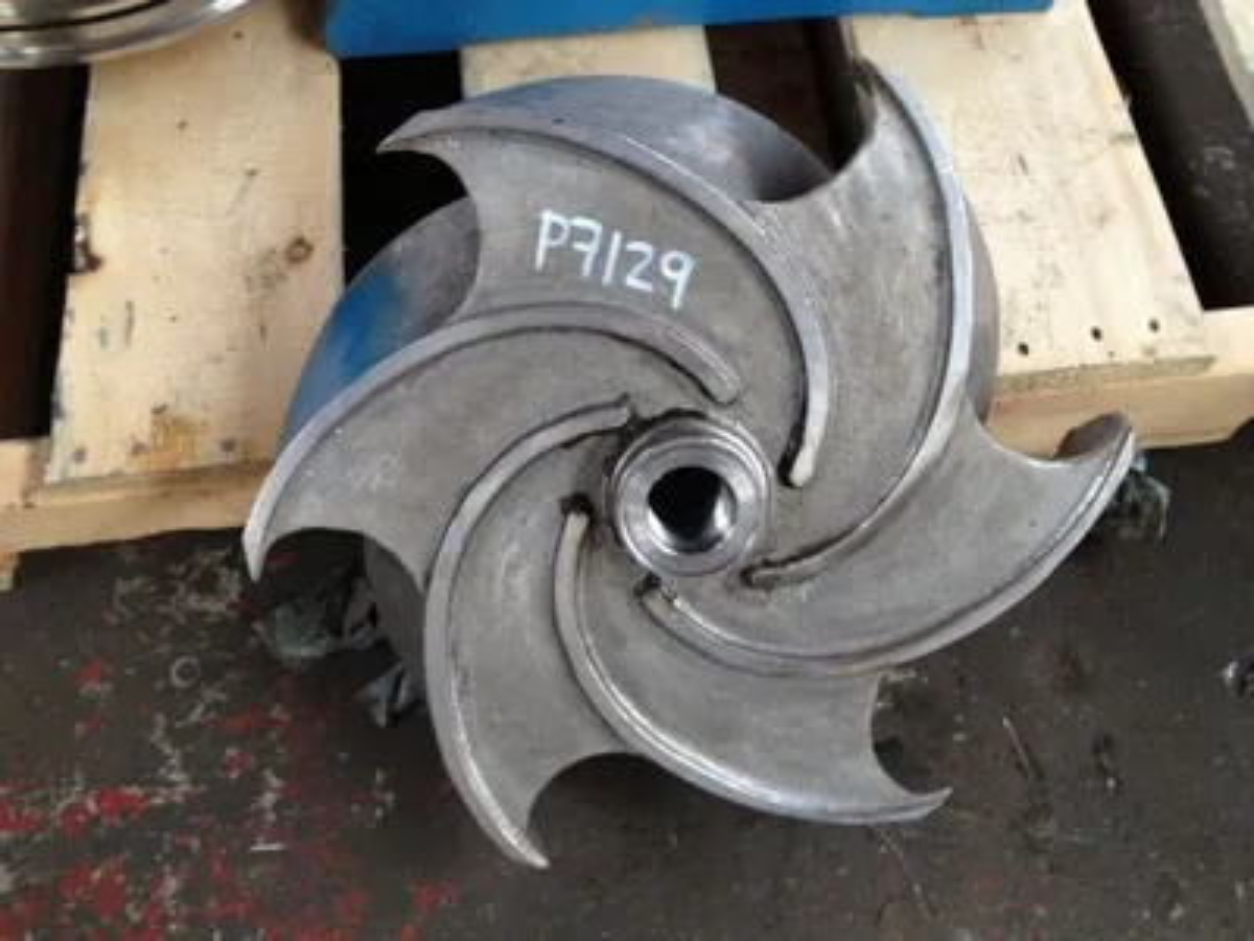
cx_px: 627
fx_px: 1268
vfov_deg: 40.7
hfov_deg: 52.6
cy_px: 470
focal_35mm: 35
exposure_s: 1/20
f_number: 2.4
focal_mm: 4.28
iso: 100
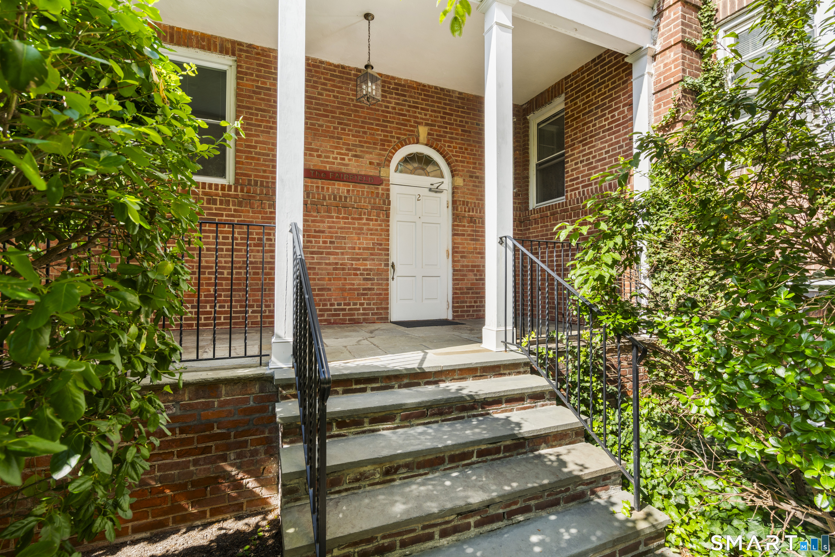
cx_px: 418
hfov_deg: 96.7
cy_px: 278
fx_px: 371
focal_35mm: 16
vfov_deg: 73.7
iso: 200
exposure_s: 1/13
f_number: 9
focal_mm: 16
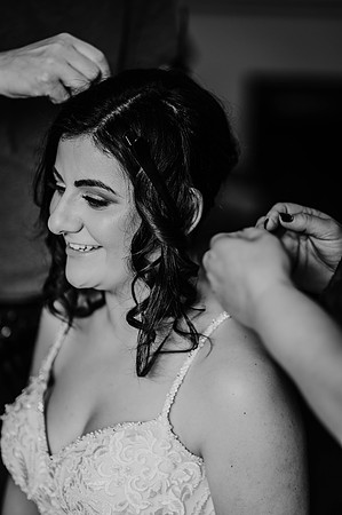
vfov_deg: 23.9
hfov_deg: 16.0
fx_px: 1214
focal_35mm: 85
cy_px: 258
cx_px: 171
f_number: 1.8
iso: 200
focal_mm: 85
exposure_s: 1/160
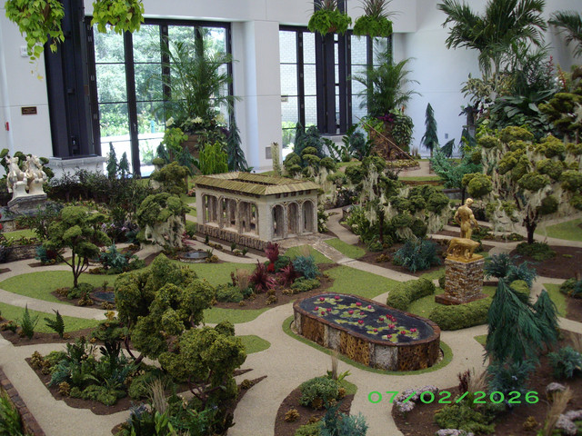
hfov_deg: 51.4
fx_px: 605
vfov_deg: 39.7
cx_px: 291
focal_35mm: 36
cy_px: 218
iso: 160
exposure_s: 1/100
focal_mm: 6
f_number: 2.7
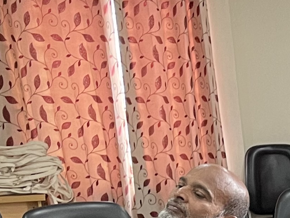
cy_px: 411
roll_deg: +0.3
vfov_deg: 10.7
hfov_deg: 12.7
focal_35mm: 129
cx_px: 641
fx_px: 1080
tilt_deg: -16.4
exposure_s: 1/50
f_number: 1.6
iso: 125
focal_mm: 4.2
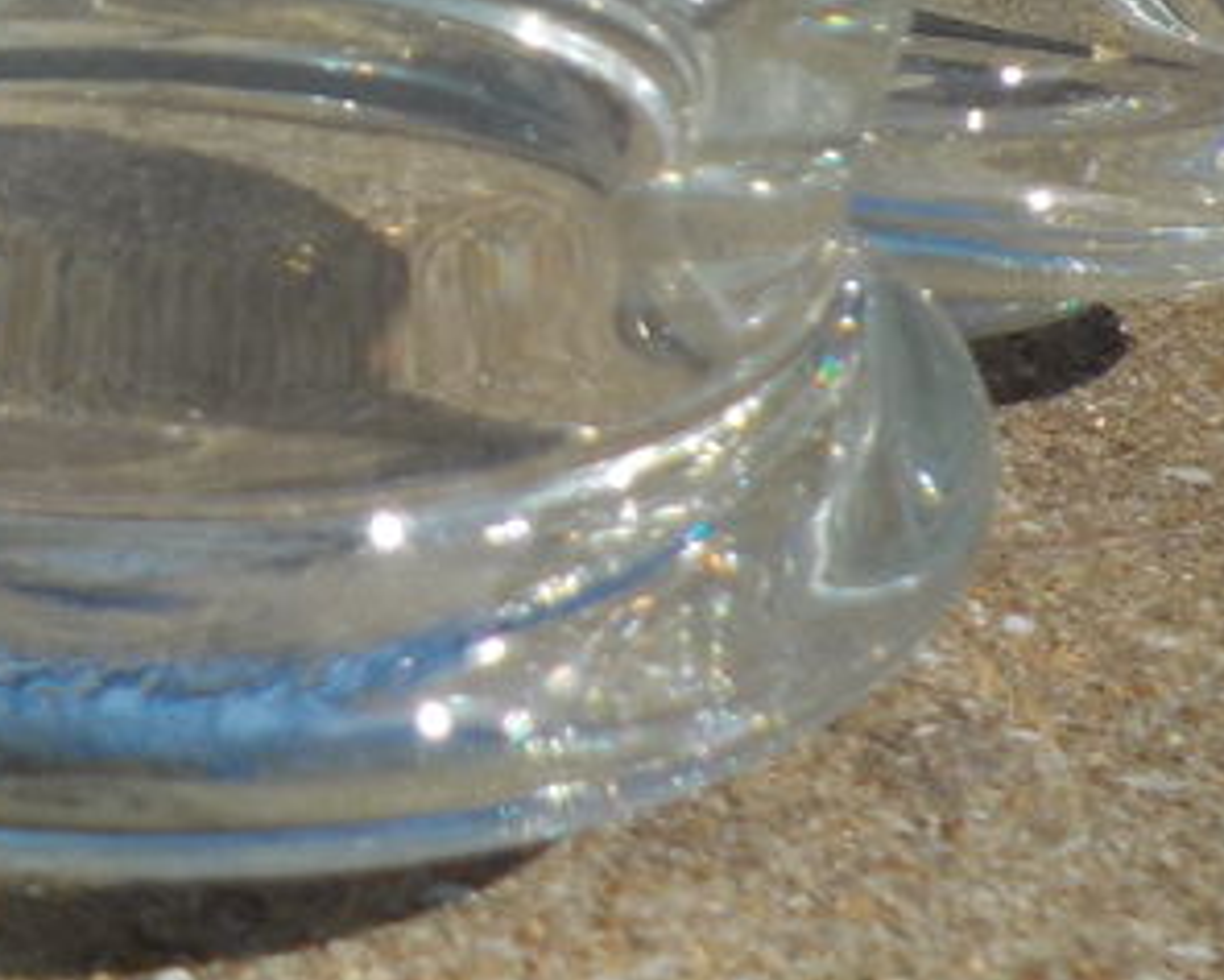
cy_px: -343
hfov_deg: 19.2
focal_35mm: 99
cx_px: 289
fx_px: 3588
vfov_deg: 14.8
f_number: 3.3
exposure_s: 1/1000
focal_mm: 4.1
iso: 125
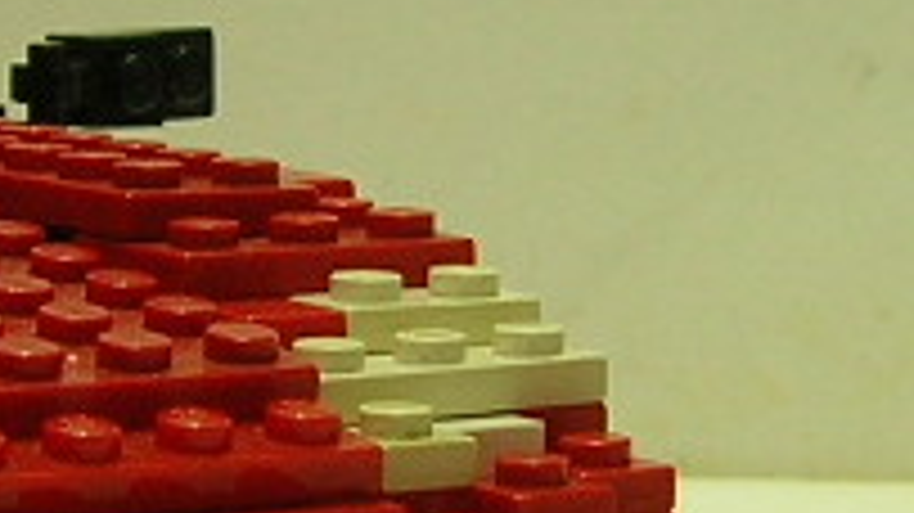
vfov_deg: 6.3
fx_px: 4651
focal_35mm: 192
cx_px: 486
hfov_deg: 11.2
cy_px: 324
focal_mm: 5.8
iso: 69
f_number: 2.9
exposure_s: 1/3.9
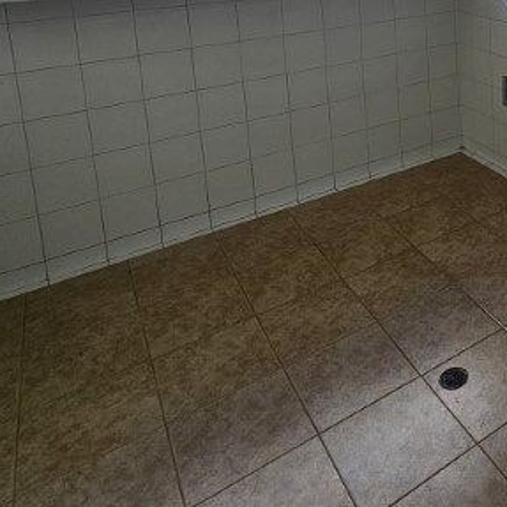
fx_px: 530
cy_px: 7
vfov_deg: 44.1
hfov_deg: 41.4
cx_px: 549
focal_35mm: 32
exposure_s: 1/232
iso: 50
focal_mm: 2.2
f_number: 2.2
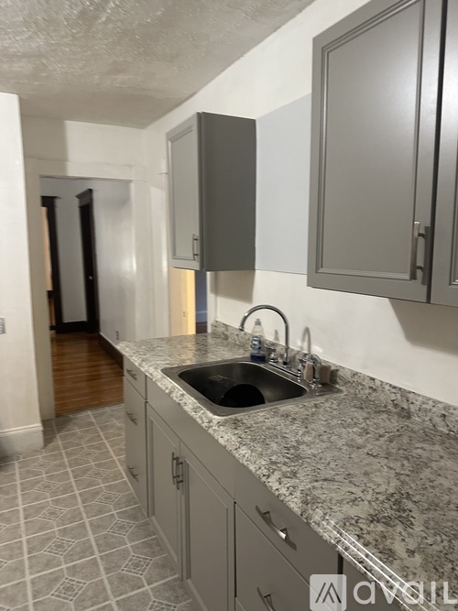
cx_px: 229
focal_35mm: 24
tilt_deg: -9.7
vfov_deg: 71.6
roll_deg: -1.4
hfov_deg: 56.8
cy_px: 306
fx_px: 424
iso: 400
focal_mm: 6.86
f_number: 1.78
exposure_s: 1/60
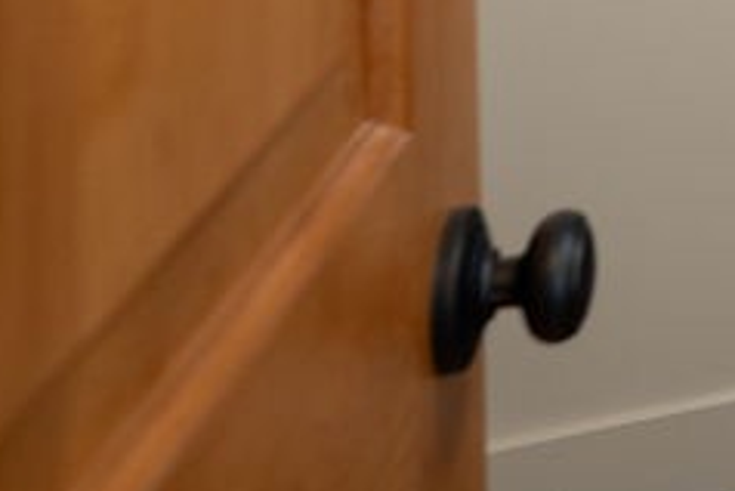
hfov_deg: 17.3
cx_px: 1461
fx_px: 1757
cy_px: -508
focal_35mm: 86
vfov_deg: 13.5
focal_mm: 20
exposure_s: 1/30
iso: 800
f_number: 3.2
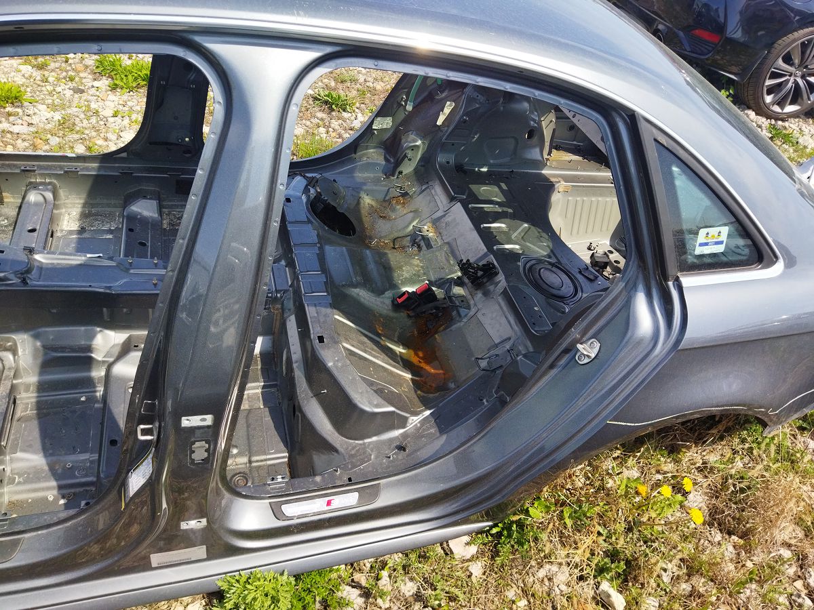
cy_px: 305
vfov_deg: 51.4
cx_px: 407
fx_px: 635
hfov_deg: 65.3
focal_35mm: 27
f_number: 1.79
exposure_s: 1/1555
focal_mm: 4.71
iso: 98
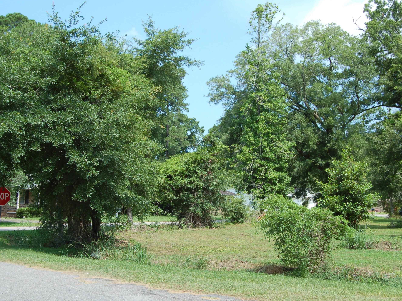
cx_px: 192
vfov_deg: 29.7
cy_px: 150
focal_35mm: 49
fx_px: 569
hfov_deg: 38.9
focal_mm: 30
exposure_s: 1/250
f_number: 8
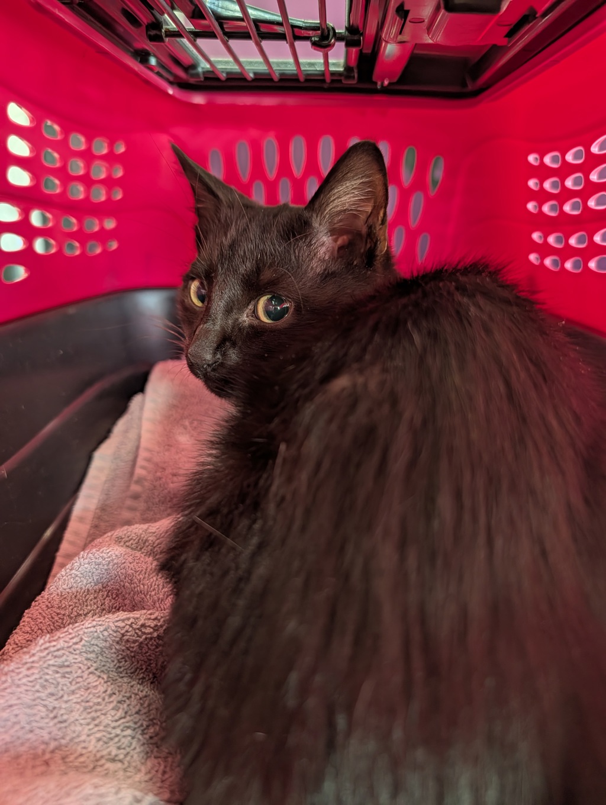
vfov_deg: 71.5
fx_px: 559
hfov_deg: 56.9
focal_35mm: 24
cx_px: 303
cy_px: 402
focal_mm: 6.9
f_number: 1.68
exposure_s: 1/120
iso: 368
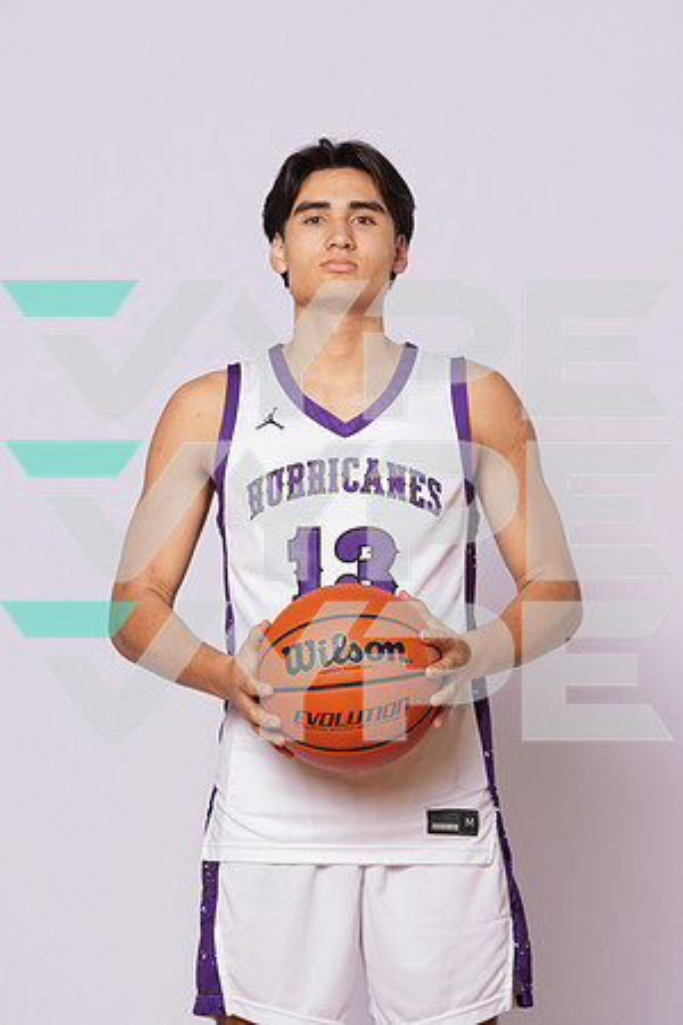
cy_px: 512
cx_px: 342
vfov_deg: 15.2
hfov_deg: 10.2
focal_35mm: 135
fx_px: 3842
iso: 200
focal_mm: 135
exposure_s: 1/200
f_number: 7.1
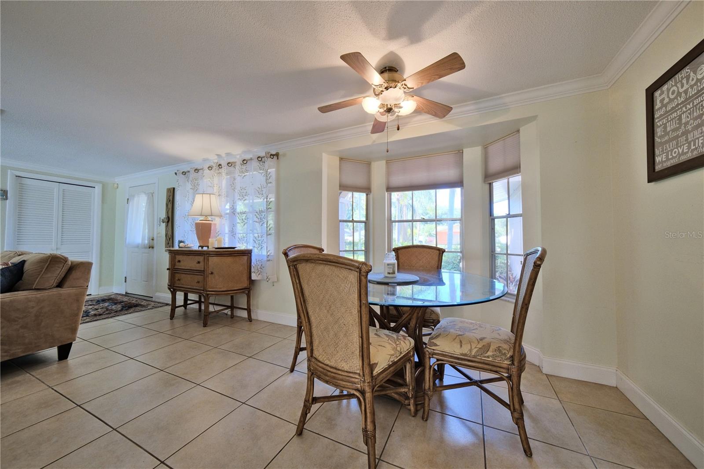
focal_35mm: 12
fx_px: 235
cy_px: 234
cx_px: 352
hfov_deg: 112.6
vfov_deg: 90.0
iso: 640
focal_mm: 8
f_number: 2.8
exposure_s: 1/200
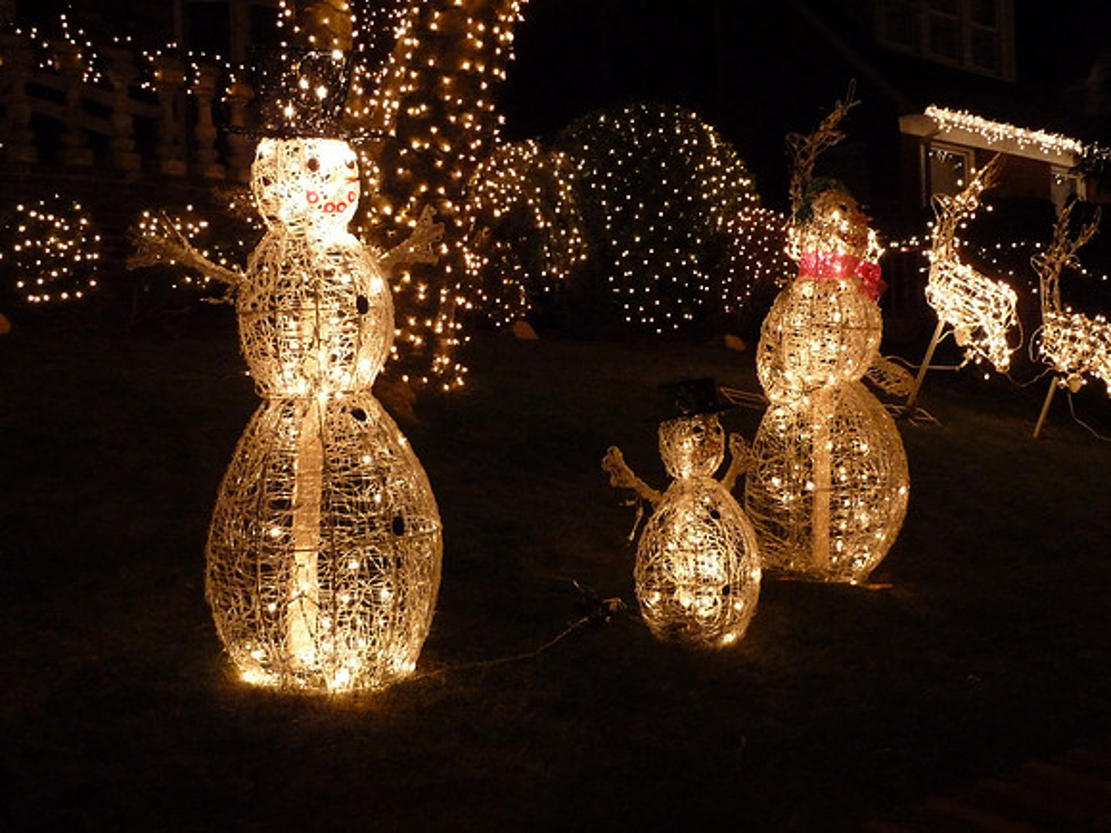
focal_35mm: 42
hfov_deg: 44.8
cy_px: 416
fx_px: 1348
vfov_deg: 34.3
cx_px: 556
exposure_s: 1/13
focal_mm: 6.9
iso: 800
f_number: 3.7
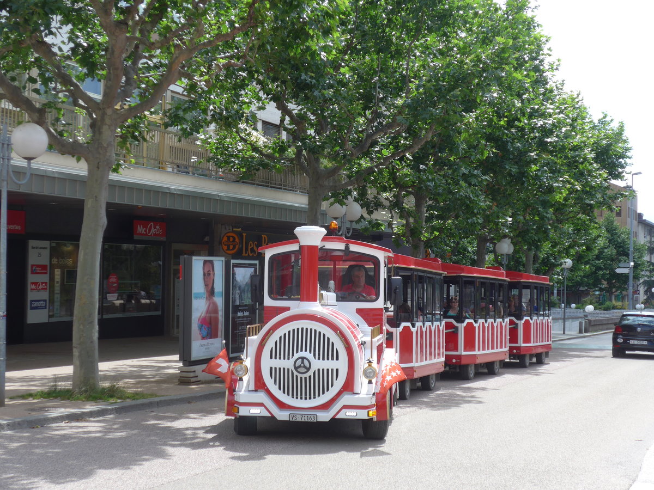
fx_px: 1171
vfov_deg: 23.7
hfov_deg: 31.2
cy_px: 245
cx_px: 327
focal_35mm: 62
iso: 80
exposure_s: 1/500
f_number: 3.7
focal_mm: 12.7
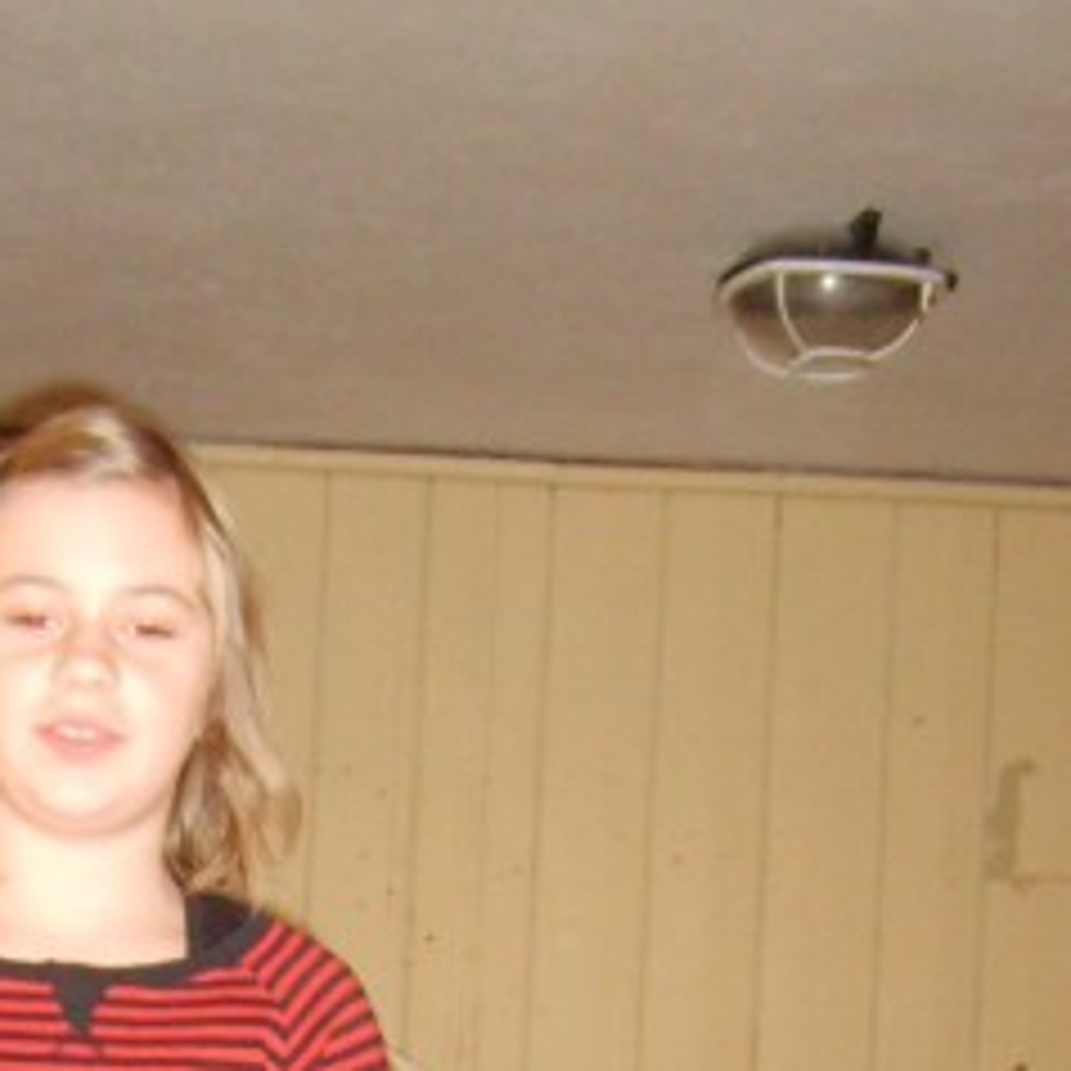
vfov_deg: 16.1
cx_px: 171
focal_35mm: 100
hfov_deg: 17.2
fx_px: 3500
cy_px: 1544
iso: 226
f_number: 2.8
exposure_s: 1/45
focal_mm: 5.8
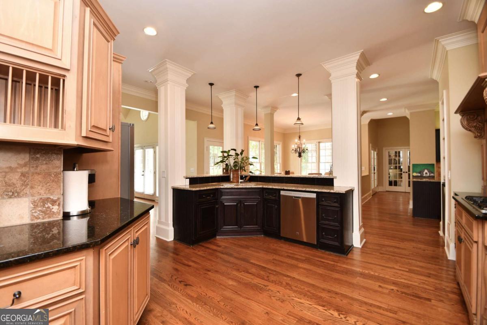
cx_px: 244
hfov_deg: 100.4
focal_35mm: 15
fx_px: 203
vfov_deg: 77.3
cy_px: 162
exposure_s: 1/60
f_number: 4
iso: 250
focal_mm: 10
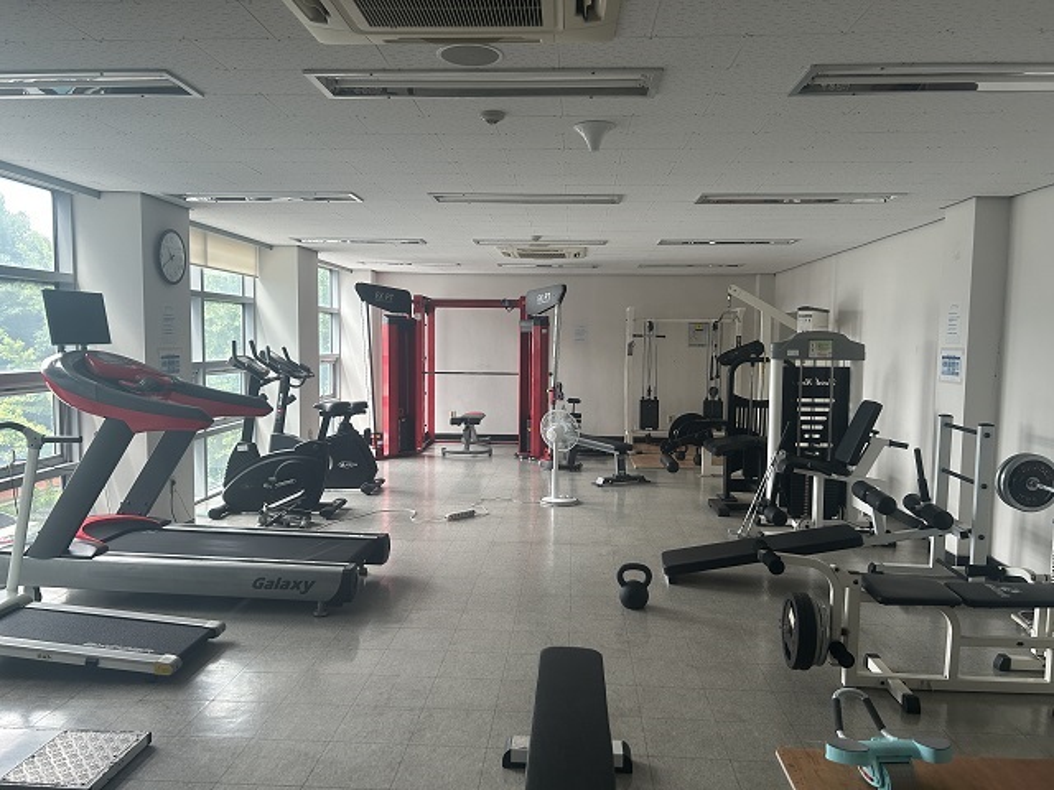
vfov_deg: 53.1
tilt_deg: -4.2
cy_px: 395
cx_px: 527
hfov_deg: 67.3
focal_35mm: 26
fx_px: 792
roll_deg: -0.2
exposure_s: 1/121
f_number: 1.5
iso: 100
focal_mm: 5.7
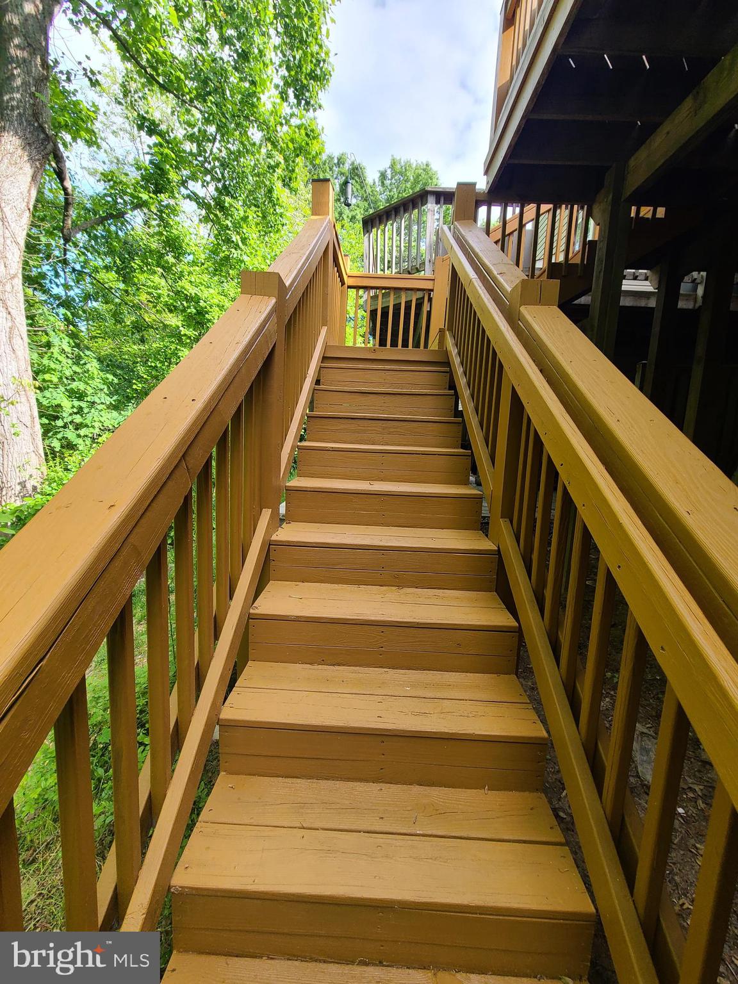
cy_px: 492
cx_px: 369
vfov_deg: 106.2
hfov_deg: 89.9
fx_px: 370
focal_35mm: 13
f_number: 2.2
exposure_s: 1/208
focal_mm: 2.2
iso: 50
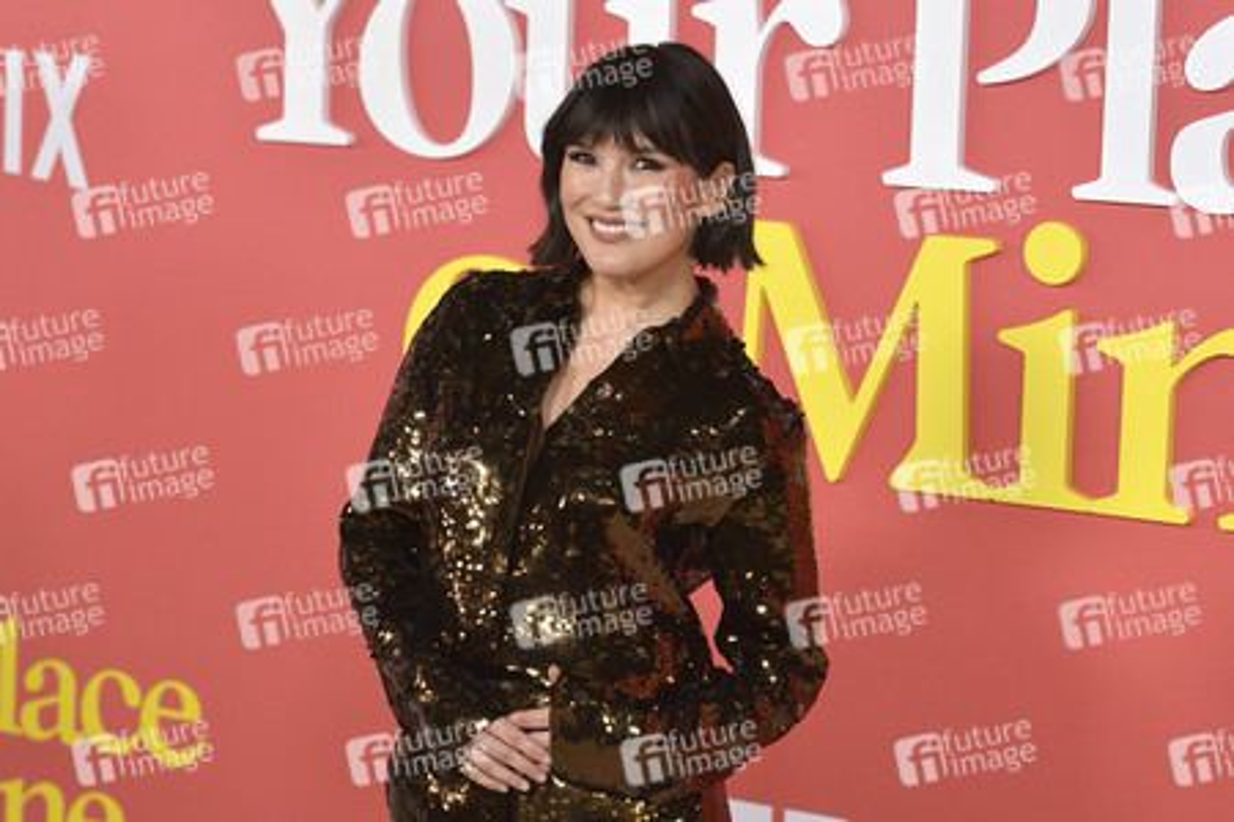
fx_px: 2948
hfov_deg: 23.6
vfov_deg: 15.9
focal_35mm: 86
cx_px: 617
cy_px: 411
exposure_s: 1/320
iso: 1600
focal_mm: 86
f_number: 6.3
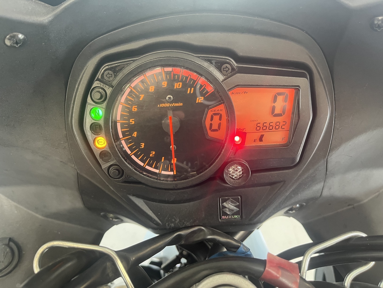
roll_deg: -18.9
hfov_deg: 67.3
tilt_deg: -42.3
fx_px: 288
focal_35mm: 26
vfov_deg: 53.1
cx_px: 192
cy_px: 144
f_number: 1.6
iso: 250
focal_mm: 5.1
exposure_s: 1/50
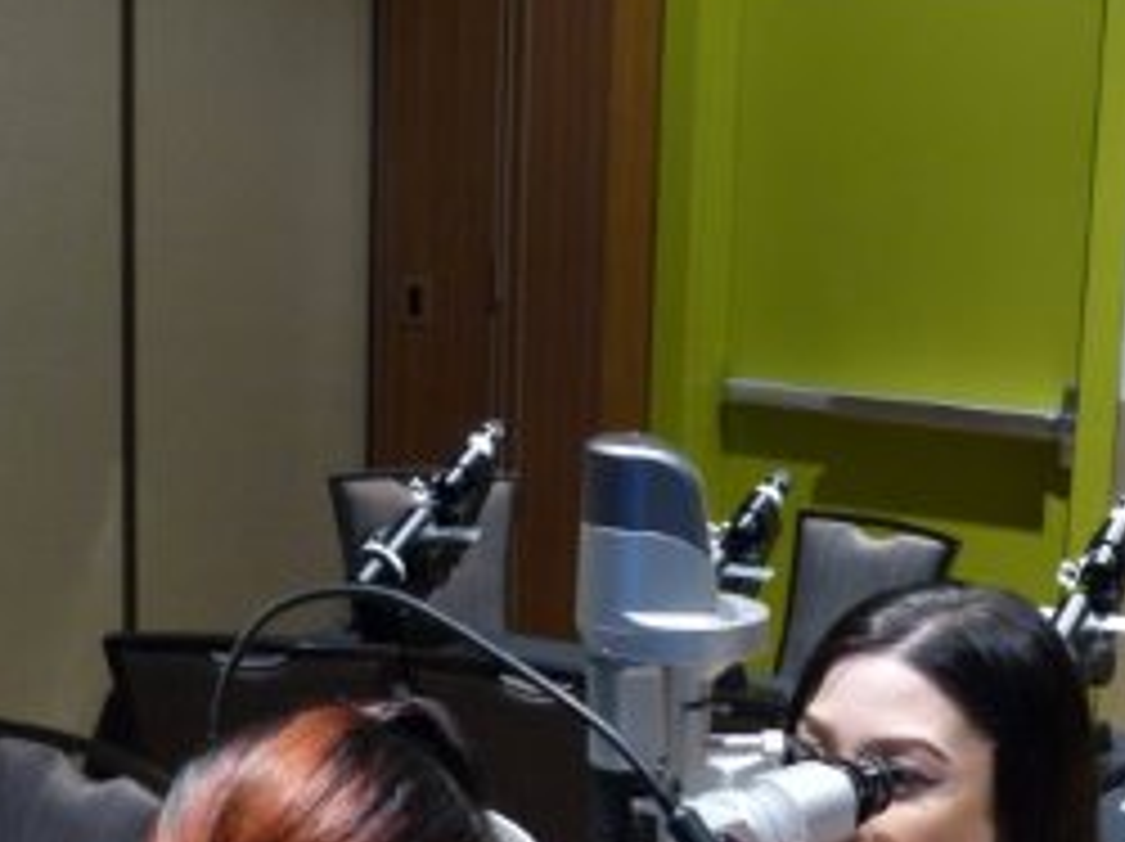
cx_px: 792
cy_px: 655
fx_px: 2403
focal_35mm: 74
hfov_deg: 26.1
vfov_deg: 19.7
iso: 400
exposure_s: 1/10
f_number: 2.8
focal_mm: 7.6
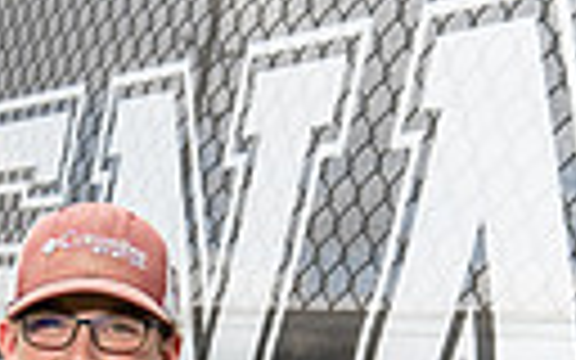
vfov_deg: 11.0
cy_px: 909
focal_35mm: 97
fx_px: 1523
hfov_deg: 20.7
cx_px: -4
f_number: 5.6
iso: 100
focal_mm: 27
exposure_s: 1/250
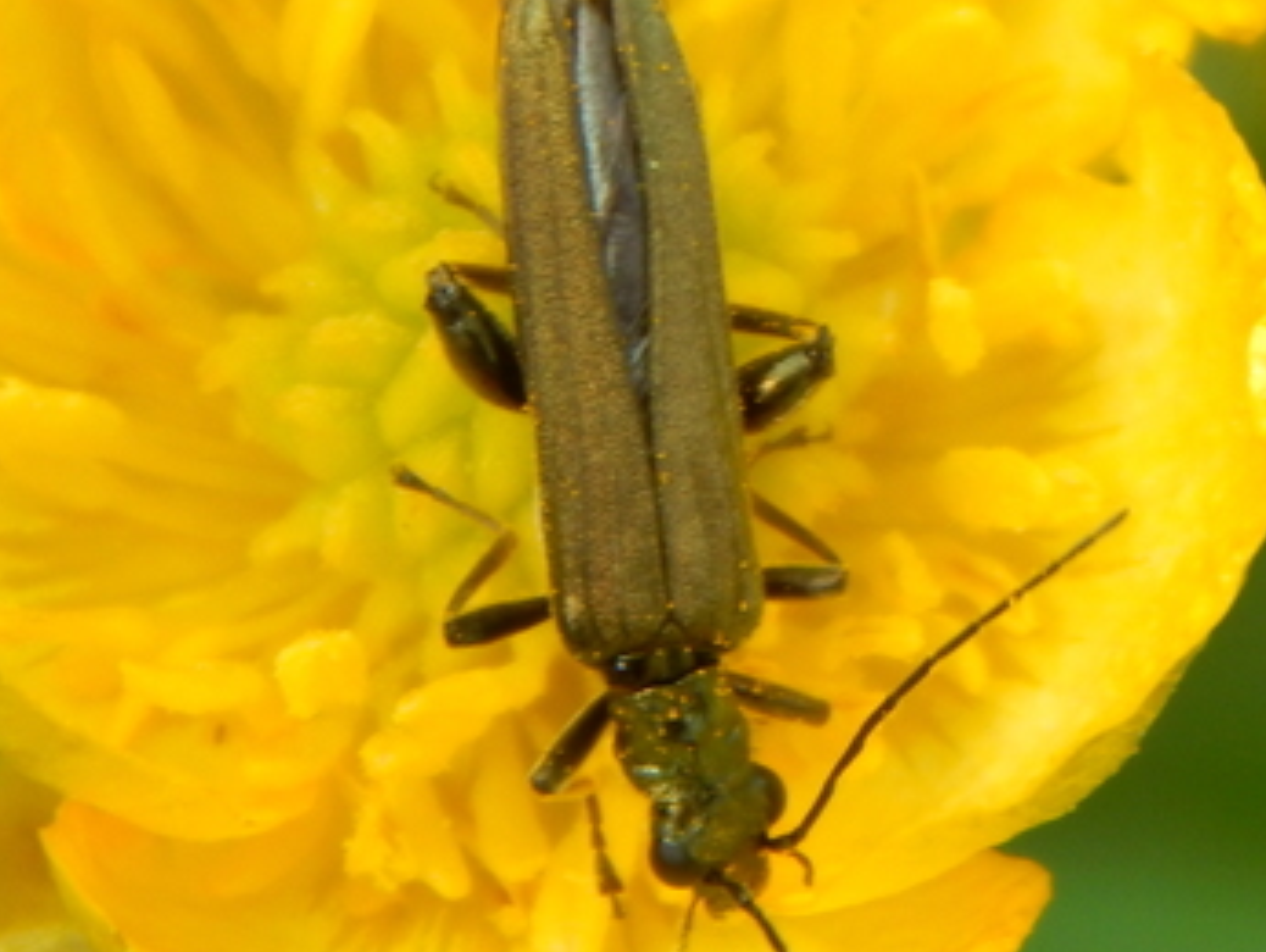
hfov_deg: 3.9
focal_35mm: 510
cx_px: 1012
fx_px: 18665
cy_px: 392
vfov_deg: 2.9
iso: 125
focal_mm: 37.1
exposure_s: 1/250
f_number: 5.4
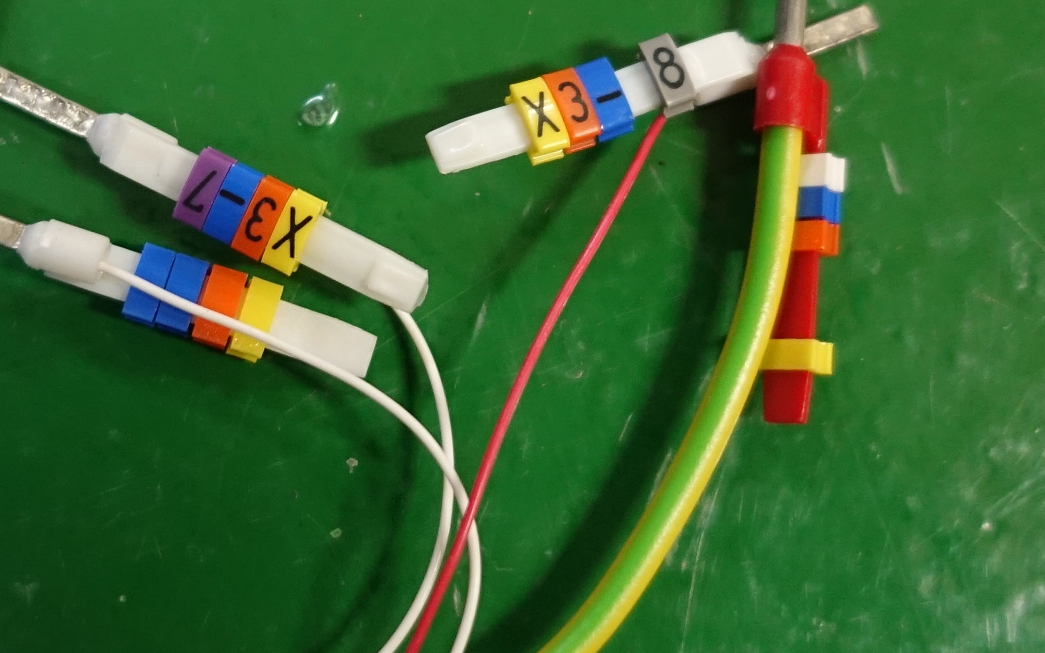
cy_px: 252
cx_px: 317
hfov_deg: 28.7
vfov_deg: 18.3
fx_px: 2022
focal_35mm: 71
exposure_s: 1/30
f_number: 1.8
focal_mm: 8.8
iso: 800
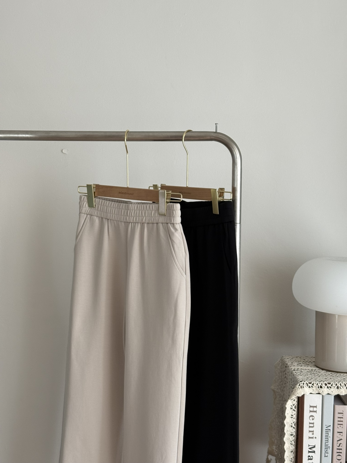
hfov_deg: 30.3
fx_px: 642
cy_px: 232
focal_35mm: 48
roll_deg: -1.3
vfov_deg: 39.7
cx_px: 174
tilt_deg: -3.4
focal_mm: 6.76
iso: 100
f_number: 1.78
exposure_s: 1/64
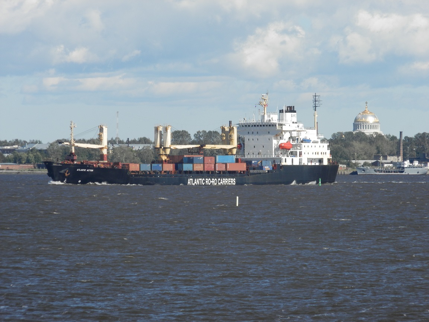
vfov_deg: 4.4
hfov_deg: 5.9
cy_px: 161
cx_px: 214
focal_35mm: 335
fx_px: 4152
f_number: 5.6
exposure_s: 1/500
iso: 80
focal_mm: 59.8
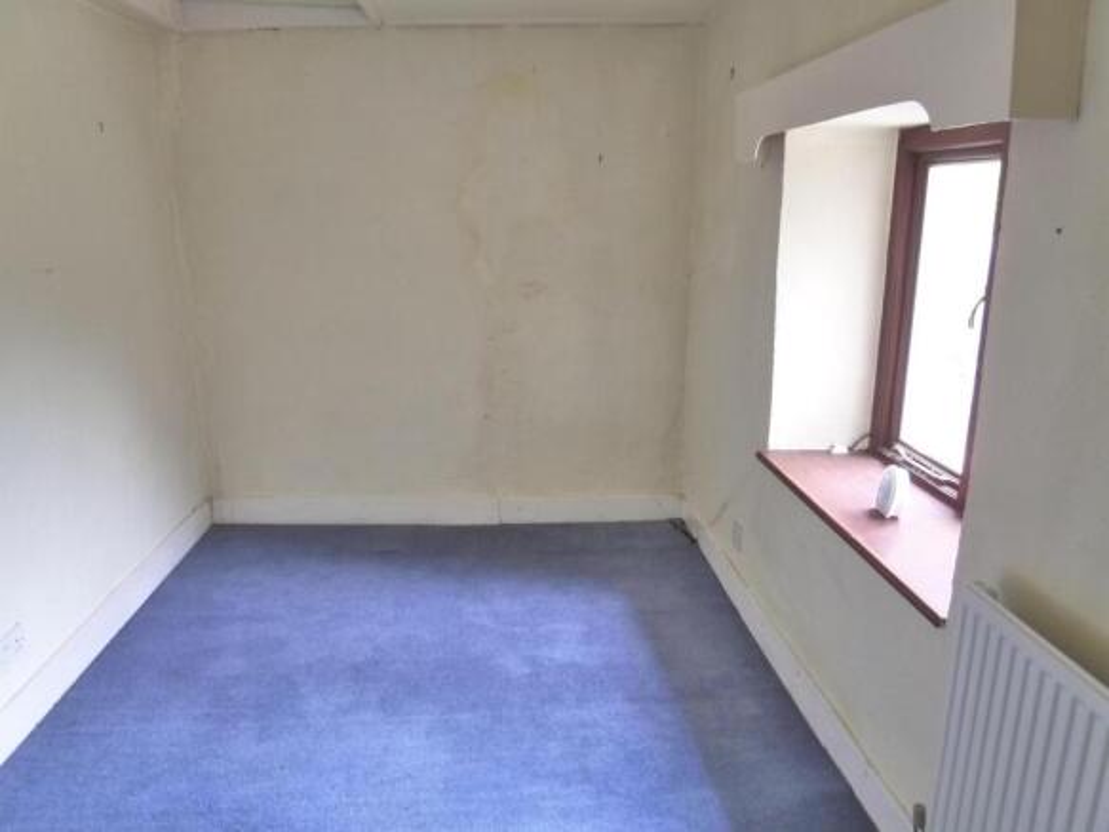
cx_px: 554
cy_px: 416
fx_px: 769
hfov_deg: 71.6
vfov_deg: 56.8
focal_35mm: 24
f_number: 2.5
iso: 400
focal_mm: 4.3
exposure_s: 1/5
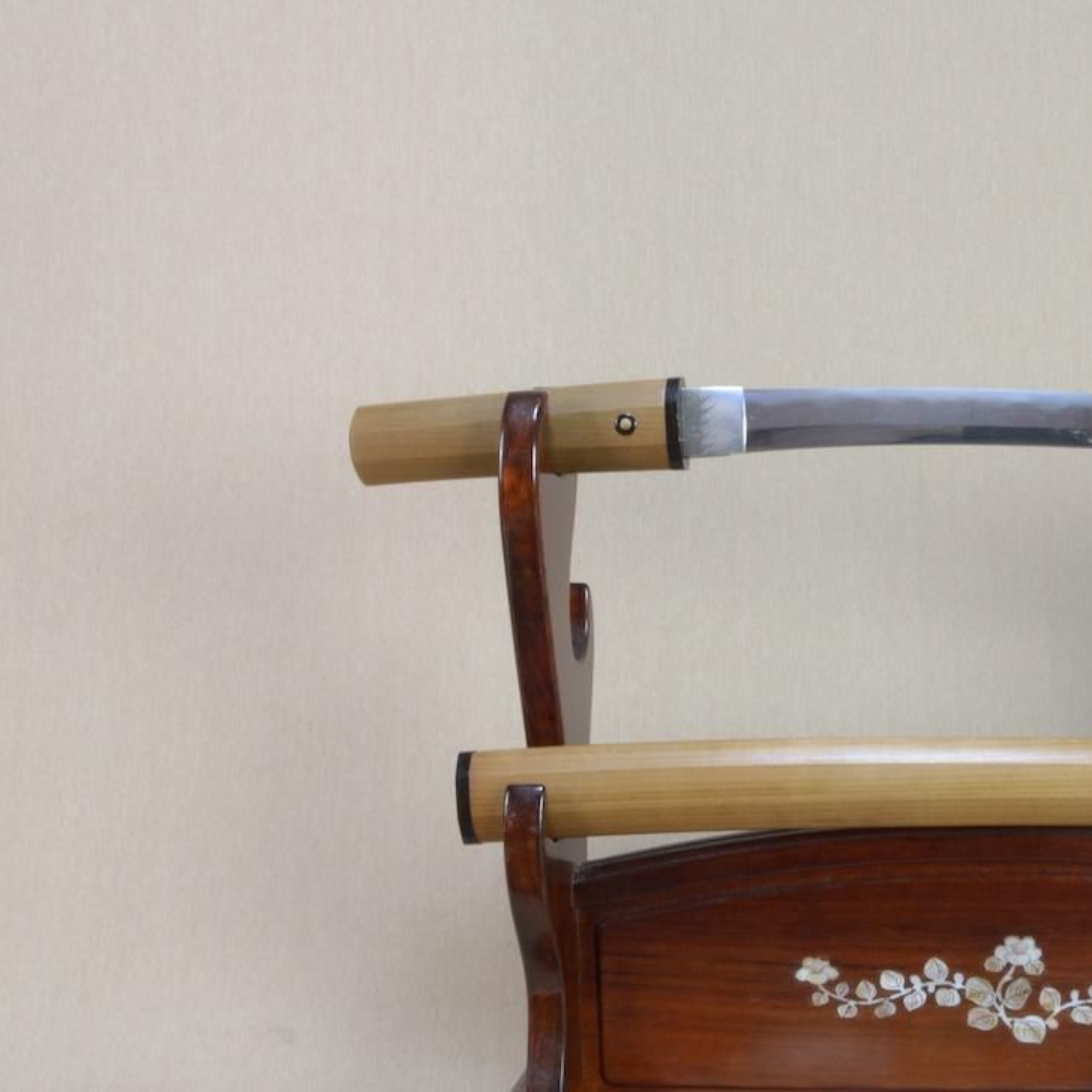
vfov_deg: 34.7
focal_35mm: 49
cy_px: 530
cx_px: 1032
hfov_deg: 32.5
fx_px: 1749
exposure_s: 1/1.6
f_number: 11
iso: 400
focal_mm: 20
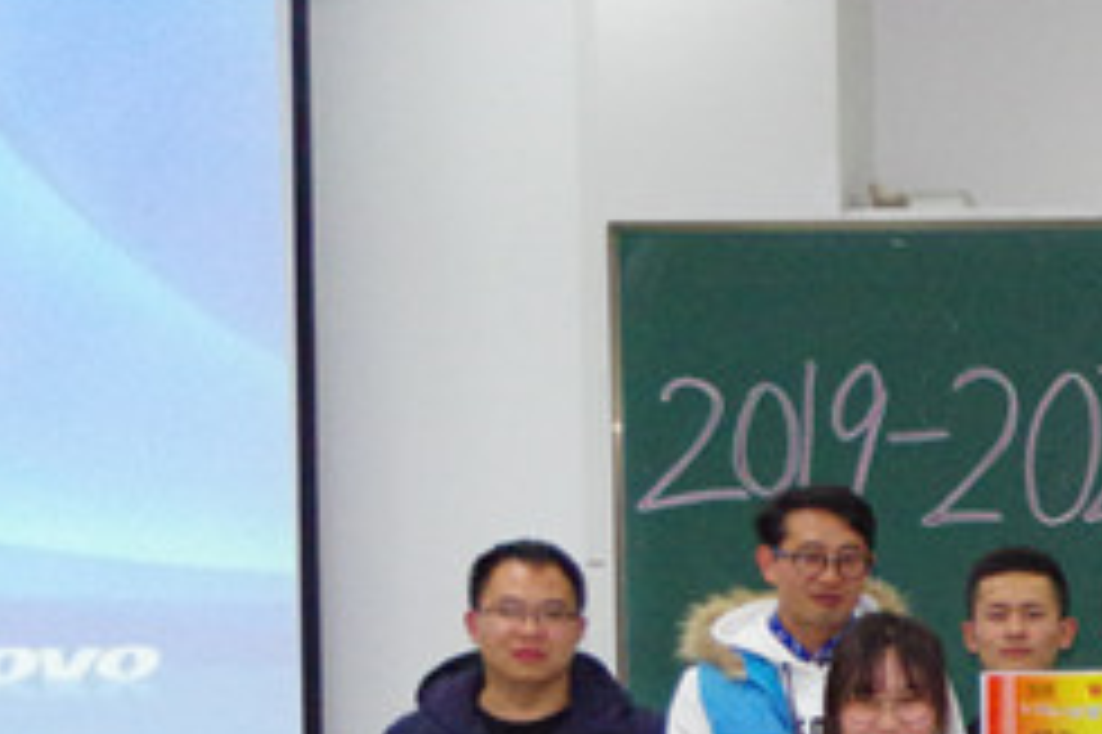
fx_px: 3671
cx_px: 1561
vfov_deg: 11.4
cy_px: 547
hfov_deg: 15.9
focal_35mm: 120
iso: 3200
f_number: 4.5
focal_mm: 28
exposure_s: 1/180
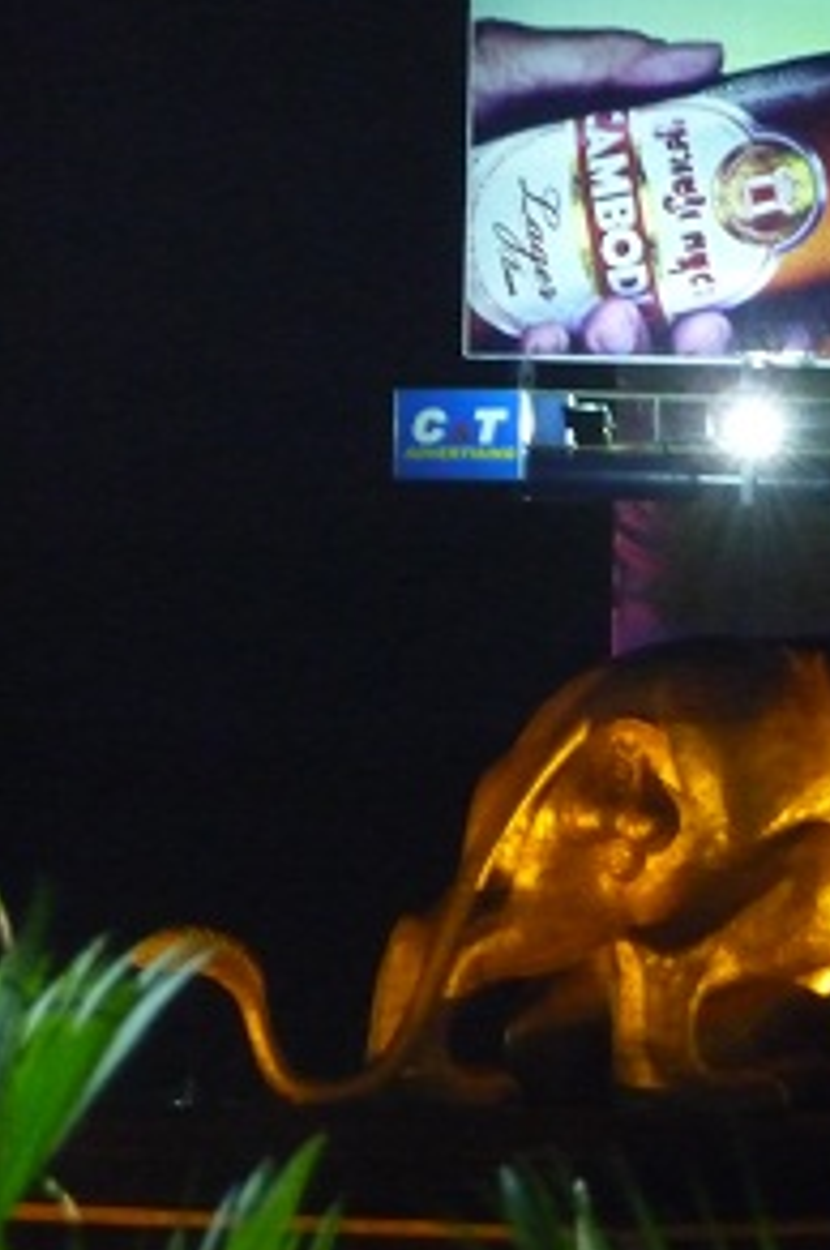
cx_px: 1065
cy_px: 550
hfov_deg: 4.1
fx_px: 11681
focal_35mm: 337
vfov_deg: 6.1
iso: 800
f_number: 4.8
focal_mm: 32.3
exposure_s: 1/10
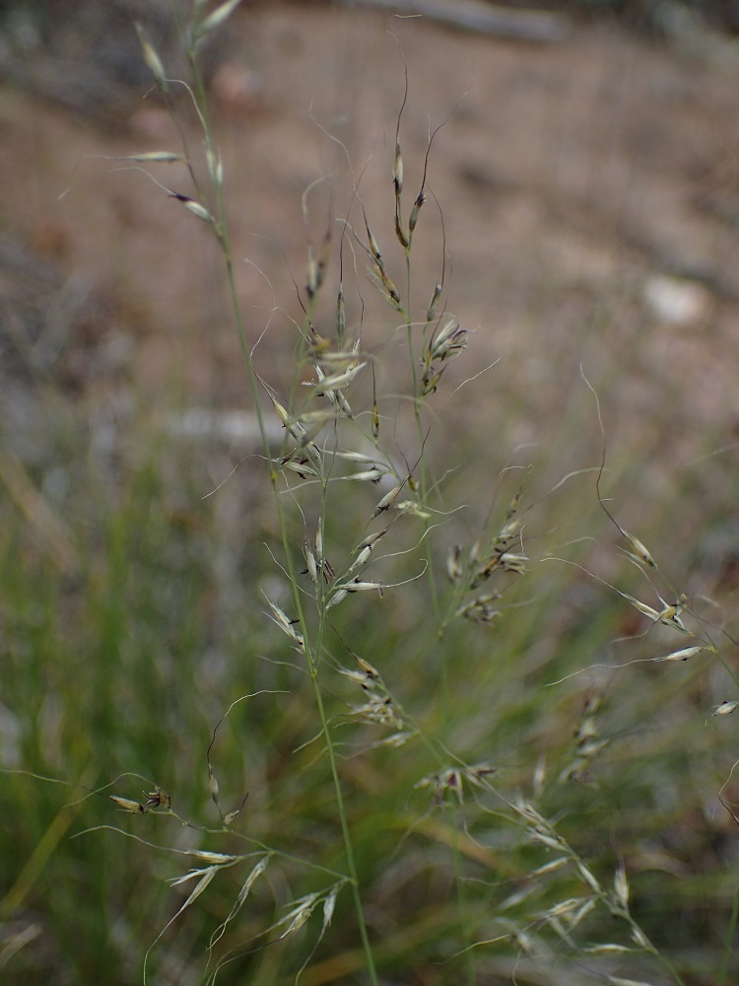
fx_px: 1309
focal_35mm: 46
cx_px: 370
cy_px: 493
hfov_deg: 31.5
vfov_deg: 41.2
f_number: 3.1
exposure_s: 1/500
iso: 100
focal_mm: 8.41
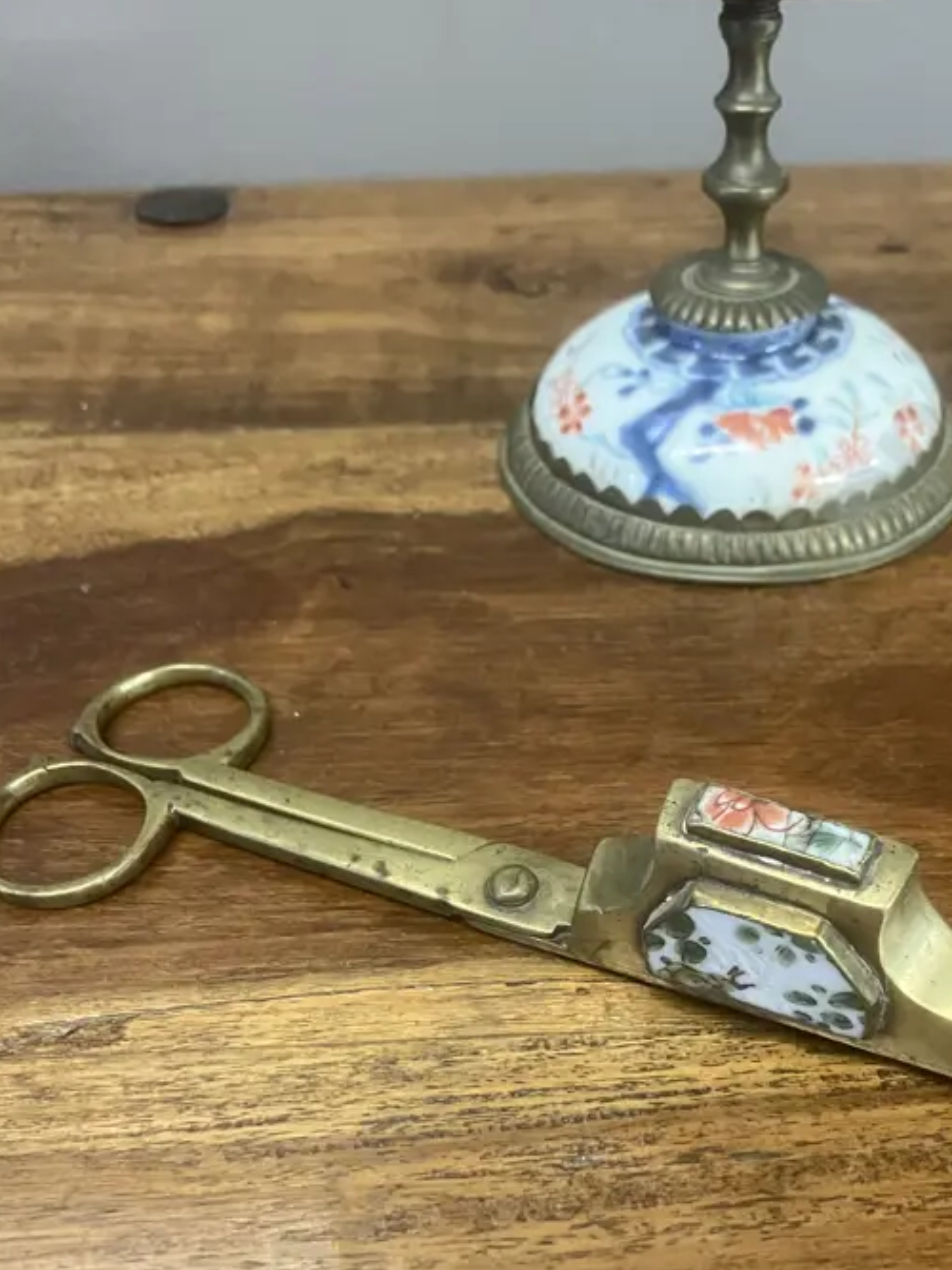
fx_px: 1577
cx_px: 621
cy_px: 838
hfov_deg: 33.3
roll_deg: +0.9
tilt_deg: -43.5
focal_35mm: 43
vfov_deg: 43.3
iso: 250
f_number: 1.8
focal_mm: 3.99
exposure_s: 1/33
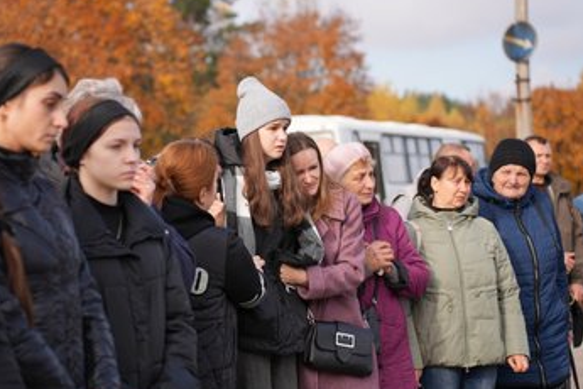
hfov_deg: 23.4
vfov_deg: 15.7
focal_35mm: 87
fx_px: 1409
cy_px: 202
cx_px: 250
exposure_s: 1/640
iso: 80
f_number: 3.5
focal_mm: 75
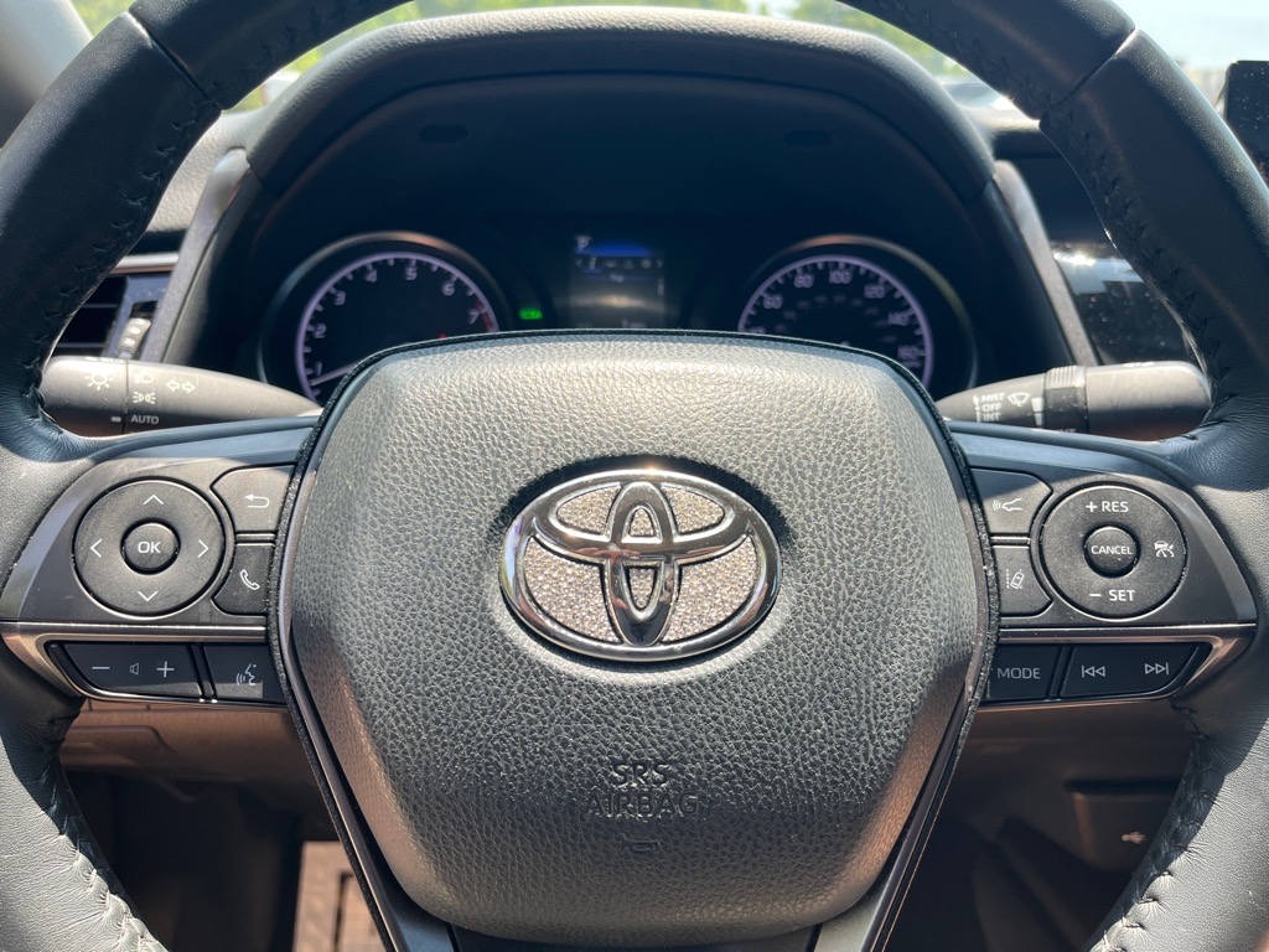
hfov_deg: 67.3
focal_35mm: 26
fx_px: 953
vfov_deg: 53.1
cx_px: 634
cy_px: 476
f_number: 1.6
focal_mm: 5.1
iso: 50
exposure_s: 1/307
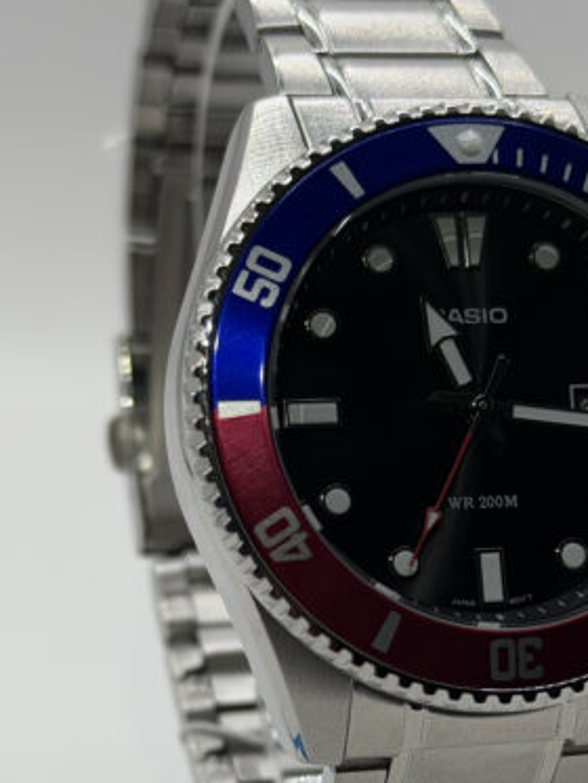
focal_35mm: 103
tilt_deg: -19.1
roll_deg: -6.6
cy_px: 611
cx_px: 275
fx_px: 2331
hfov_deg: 14.4
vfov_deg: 18.9
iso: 64
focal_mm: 6.76
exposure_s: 1/469
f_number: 1.78
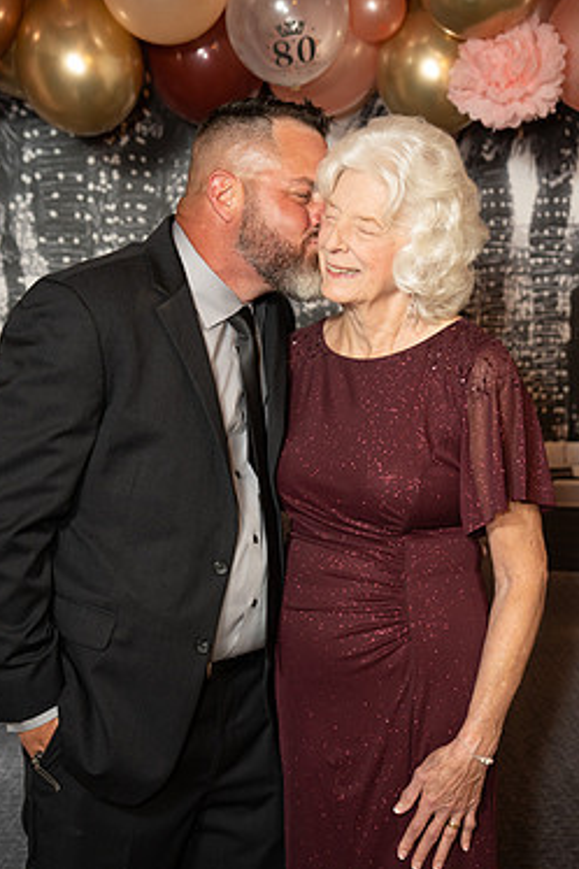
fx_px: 1666
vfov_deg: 29.2
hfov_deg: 19.7
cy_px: 479
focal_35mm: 69
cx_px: 258
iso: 1000
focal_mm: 57.3
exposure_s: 1/160
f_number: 2.8
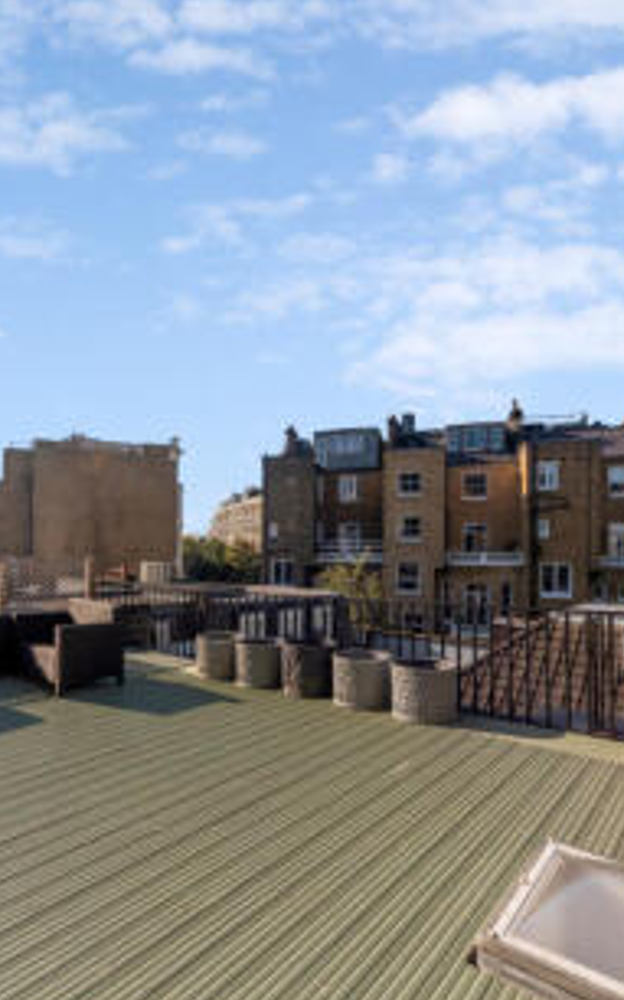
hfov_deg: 61.6
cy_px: 515
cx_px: 245
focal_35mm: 19
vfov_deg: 88.0
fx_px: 517
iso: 320
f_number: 8
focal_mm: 12
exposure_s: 1/800
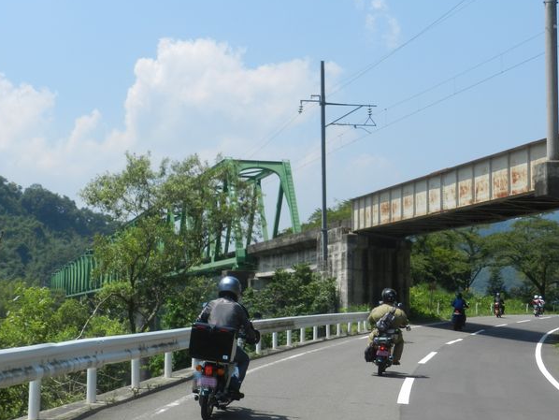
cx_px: 259
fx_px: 1002
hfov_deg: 31.2
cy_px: 218
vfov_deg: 23.7
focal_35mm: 62
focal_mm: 9.4
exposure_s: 1/800
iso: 160
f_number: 5
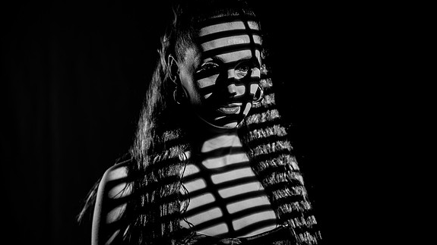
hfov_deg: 19.8
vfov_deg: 11.2
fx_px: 1251
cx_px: 264
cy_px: 137
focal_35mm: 108
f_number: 2
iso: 100
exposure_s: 1/80
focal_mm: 85
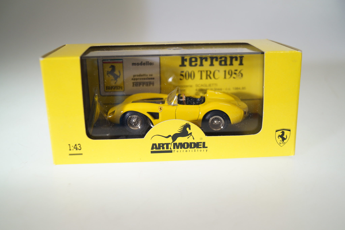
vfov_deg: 34.2
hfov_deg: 49.6
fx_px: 374
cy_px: 115
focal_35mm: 39
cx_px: 172
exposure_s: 1/160
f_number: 4
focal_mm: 26
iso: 320
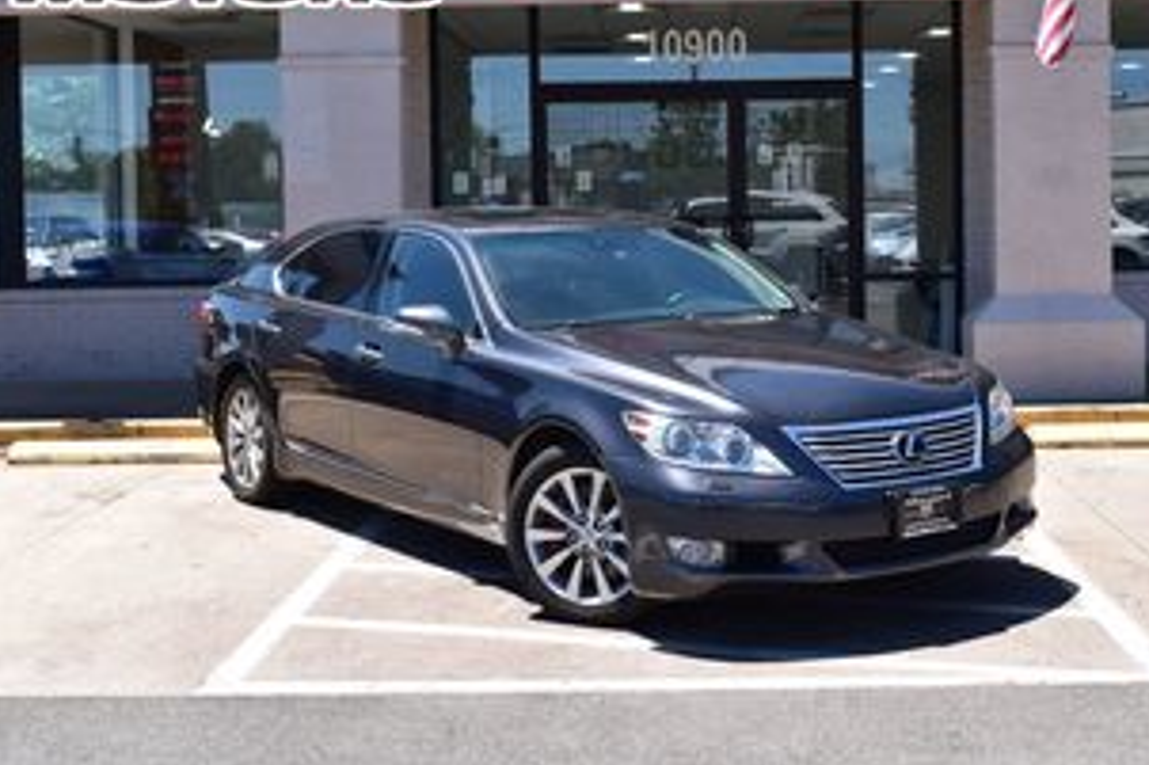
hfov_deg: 36.9
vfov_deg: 25.1
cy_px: 278
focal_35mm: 54
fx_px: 1712
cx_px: 696
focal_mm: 27
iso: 400
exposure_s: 1/400
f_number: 11
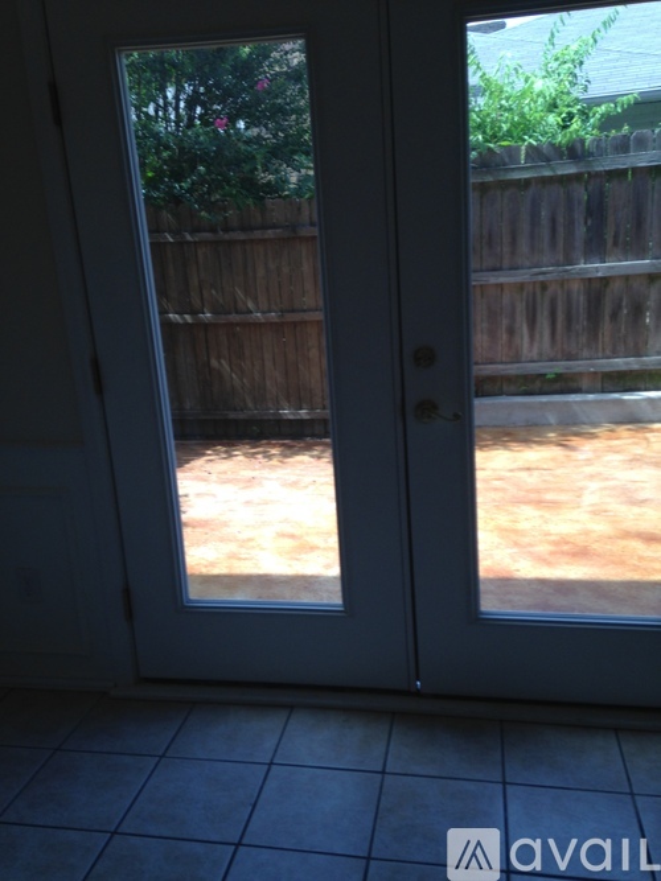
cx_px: 330
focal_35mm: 33
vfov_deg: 55.4
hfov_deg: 42.9
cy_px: 440
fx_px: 840
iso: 50
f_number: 2.4
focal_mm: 4.12
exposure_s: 1/294
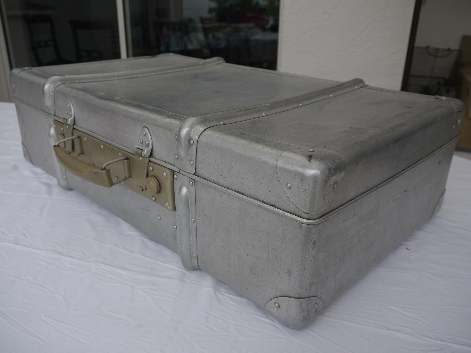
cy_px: 176
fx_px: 435
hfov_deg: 56.8
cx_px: 236
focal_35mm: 32
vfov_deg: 44.2
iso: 100
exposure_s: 1/160
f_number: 5
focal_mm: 16
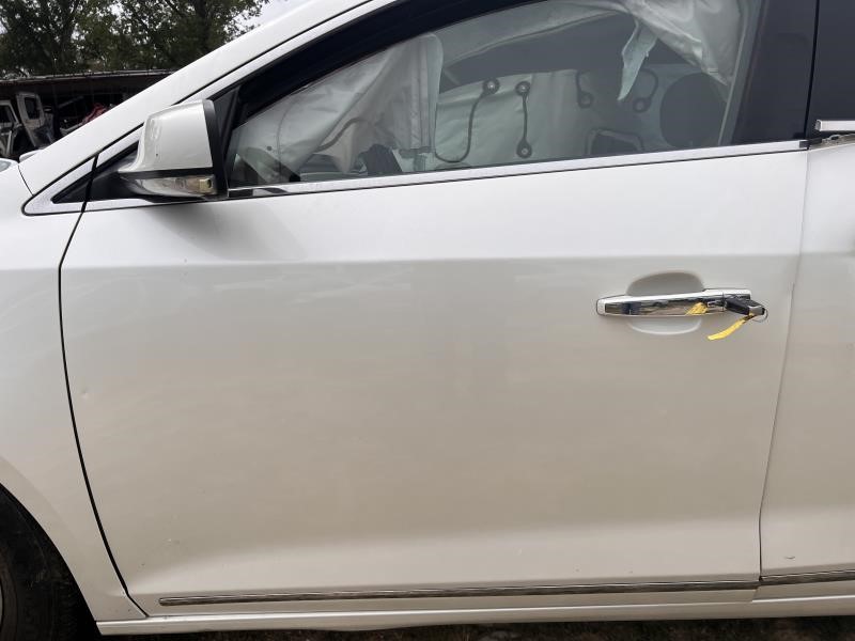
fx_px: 642
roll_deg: +3.0
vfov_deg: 53.1
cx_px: 428
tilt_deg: -13.2
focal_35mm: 26
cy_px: 320
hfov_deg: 67.3
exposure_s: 1/5587
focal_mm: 5.7
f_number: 1.5
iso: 50
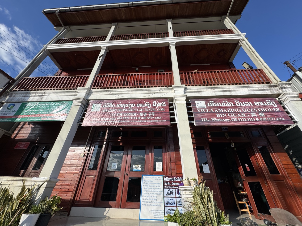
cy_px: 113
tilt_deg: +33.3
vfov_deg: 85.7
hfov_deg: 102.1
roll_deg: -1.7
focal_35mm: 14
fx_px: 122
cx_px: 151
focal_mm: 2.22
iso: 50
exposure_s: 1/1880
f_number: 2.2
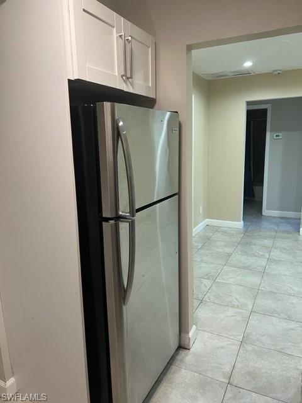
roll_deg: +1.5
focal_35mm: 26
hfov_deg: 53.1
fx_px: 302
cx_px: 151
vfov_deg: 67.3
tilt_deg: -11.4
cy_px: 202
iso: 100
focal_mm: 5.7
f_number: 1.5
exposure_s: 1/60
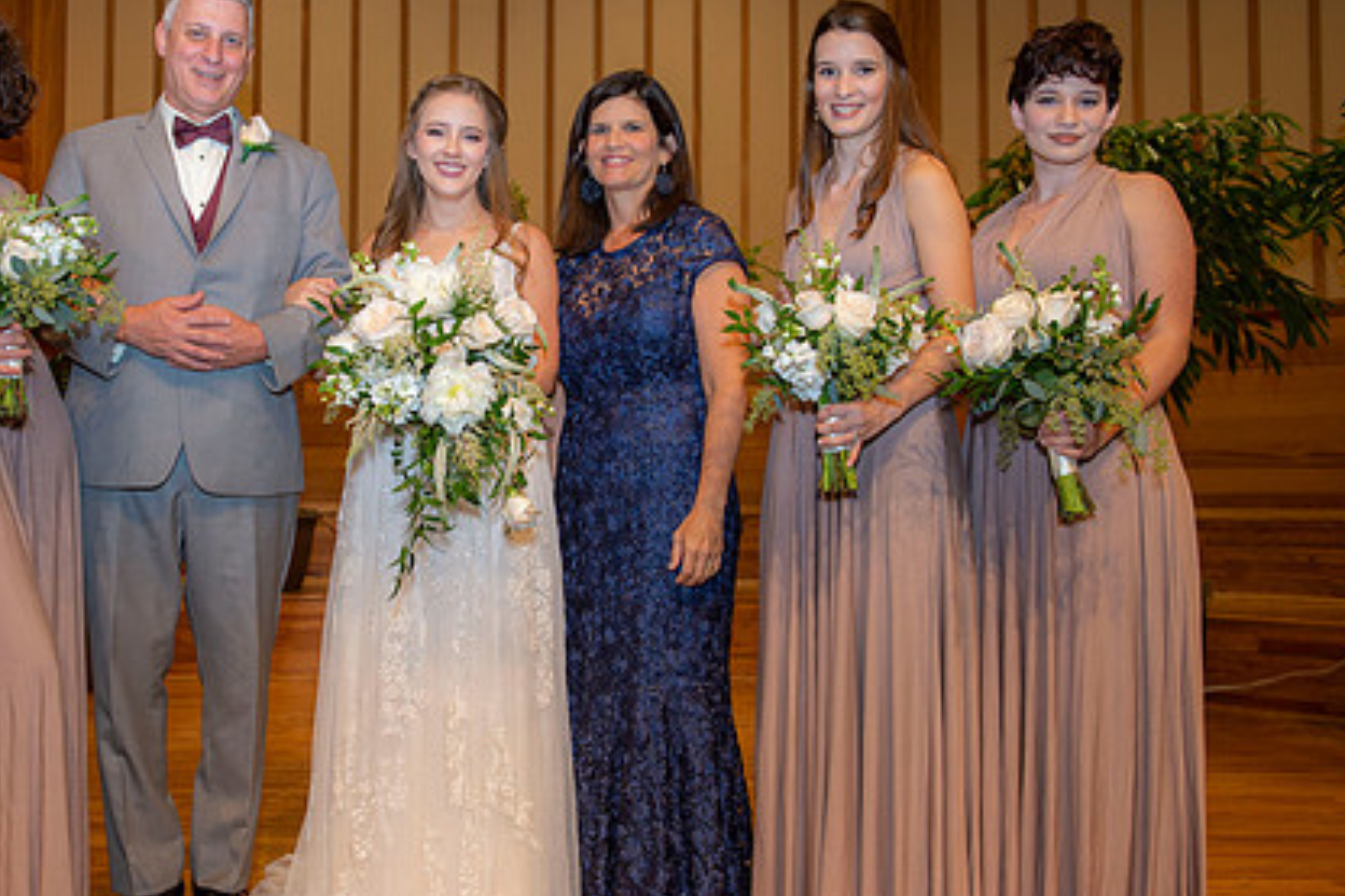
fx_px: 1456
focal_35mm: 39
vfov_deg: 34.2
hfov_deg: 49.0
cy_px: 456
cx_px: 488
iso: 640
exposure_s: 1/125
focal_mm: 28
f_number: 3.5
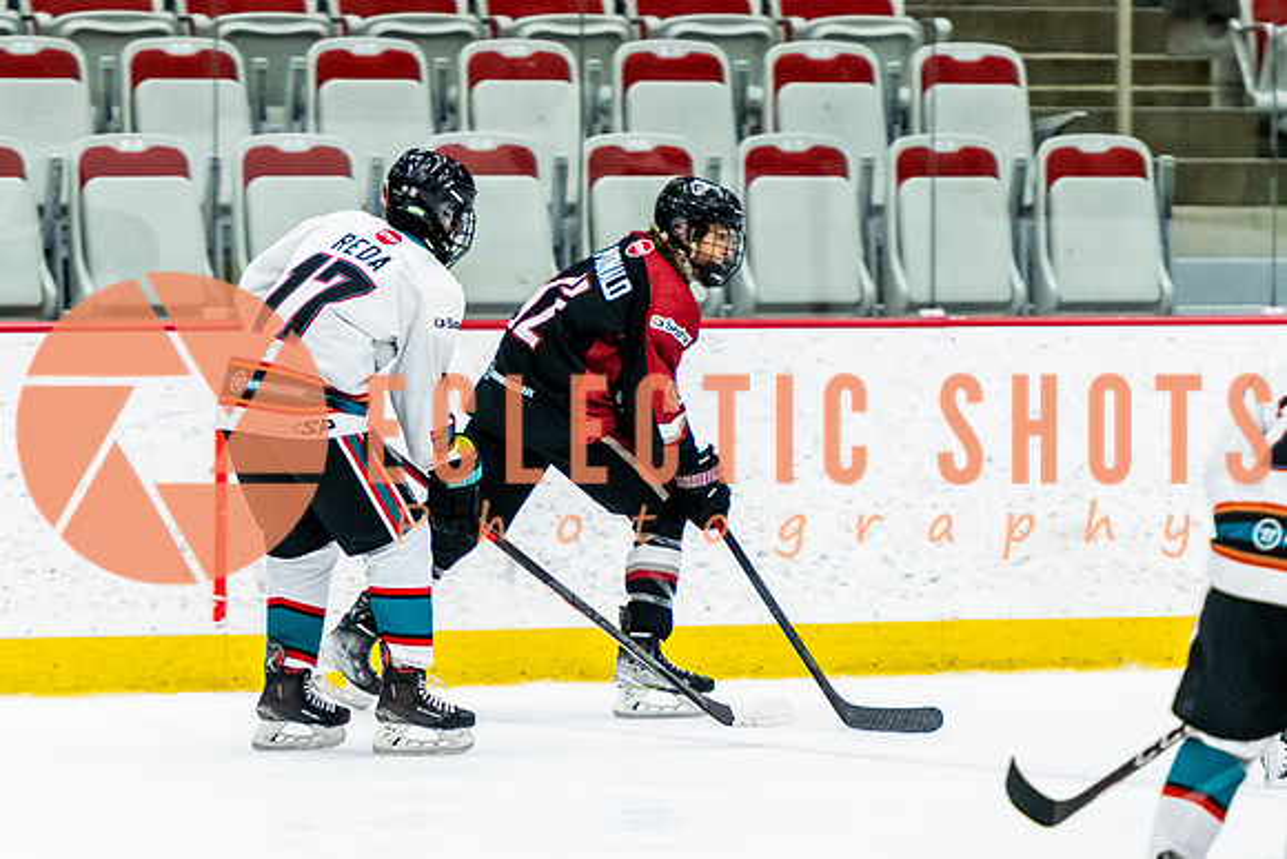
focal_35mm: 318
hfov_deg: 6.5
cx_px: 679
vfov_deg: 4.3
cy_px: 517
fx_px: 11374
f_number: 2.8
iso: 2500
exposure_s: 1/640
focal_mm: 160
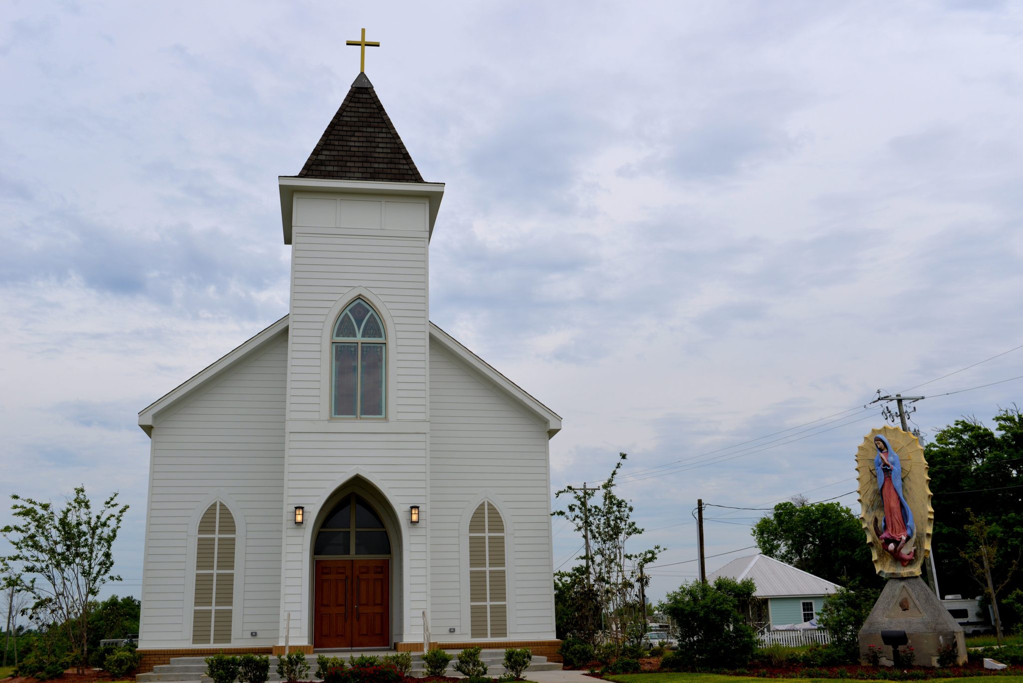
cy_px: 342
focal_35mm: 35
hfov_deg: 54.4
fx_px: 995
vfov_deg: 37.9
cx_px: 512
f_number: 9
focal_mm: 35
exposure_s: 1/320
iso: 100
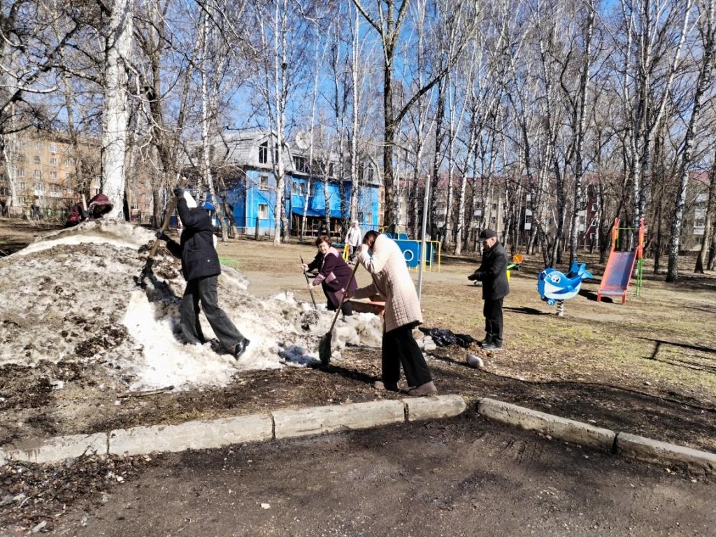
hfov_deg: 61.7
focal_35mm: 29
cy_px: 268
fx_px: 600
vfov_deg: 48.2
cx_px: 358
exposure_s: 1/1042
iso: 100
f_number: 1.8
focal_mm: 4.75
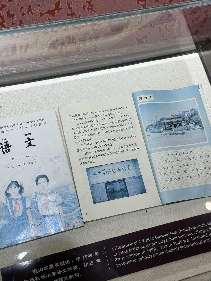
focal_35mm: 48
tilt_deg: -48.0
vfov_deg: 39.7
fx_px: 390
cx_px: 106
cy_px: 140
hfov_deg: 30.3
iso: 50
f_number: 1.78
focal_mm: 6.76
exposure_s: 1/172
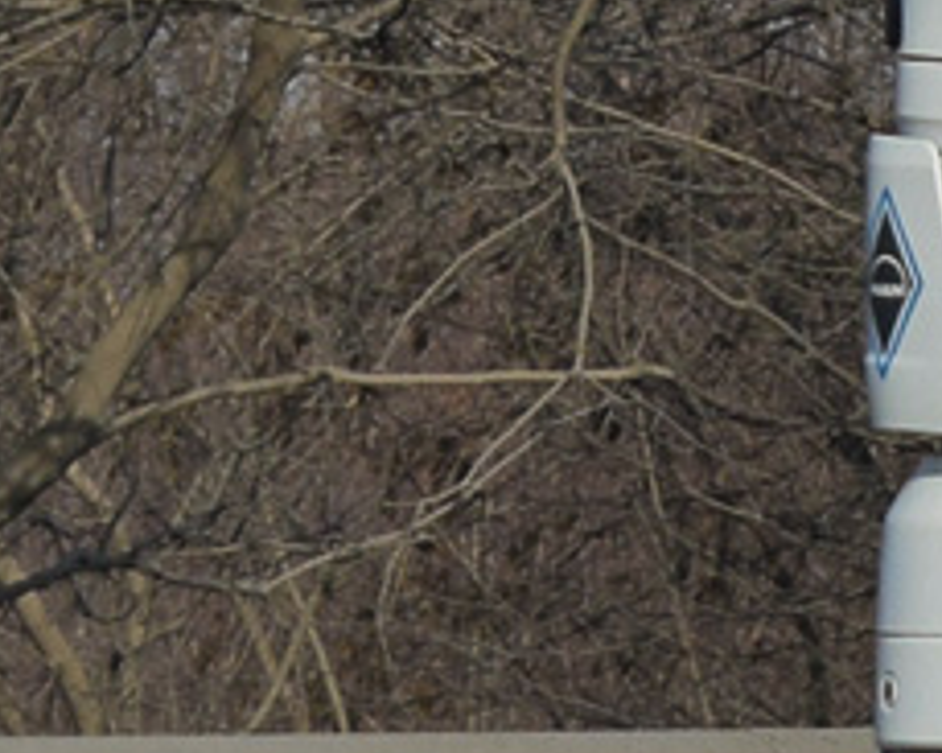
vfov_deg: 3.8
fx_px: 11327
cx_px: 1921
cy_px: -111
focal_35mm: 406
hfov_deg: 4.7
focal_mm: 55
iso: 100
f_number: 5.6
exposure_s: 1/1000
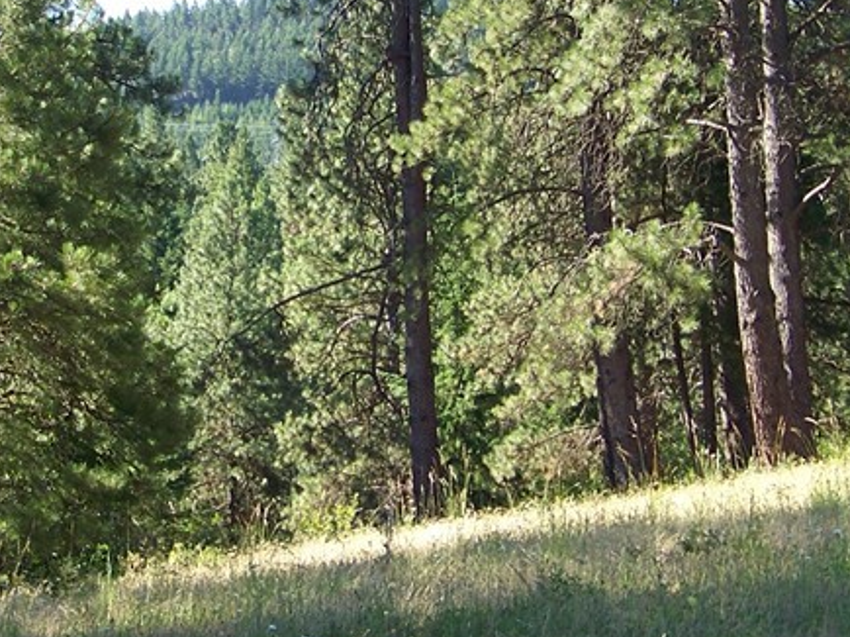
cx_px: 266
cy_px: 188
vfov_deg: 17.3
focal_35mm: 85
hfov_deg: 22.9
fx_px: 2086
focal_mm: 5.85
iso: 64
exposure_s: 1/160
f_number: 2.8
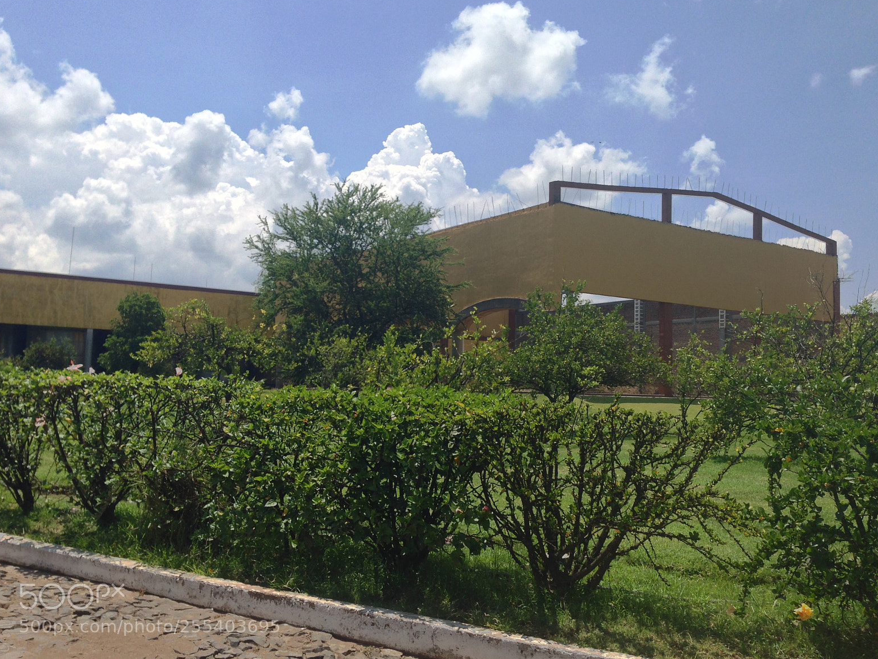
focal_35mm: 34
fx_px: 862
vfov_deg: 41.8
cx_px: 436
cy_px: 331
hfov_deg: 54.0
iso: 50
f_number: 2.4
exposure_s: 1/1178
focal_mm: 4.12
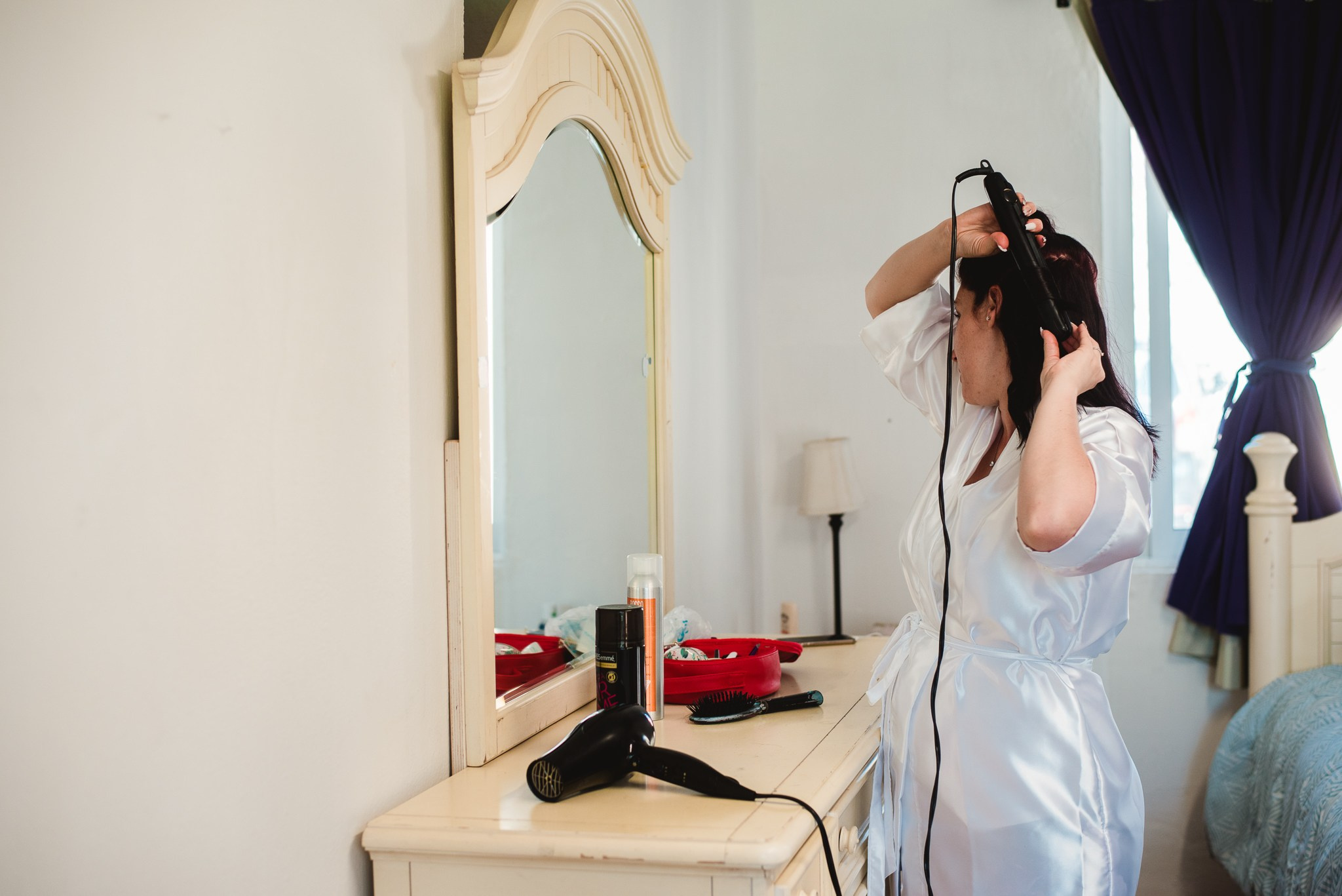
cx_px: 671
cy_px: 448
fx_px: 1864
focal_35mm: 50
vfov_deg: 27.0
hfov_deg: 39.6
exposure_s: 1/200
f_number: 2.2
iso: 400
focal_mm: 50
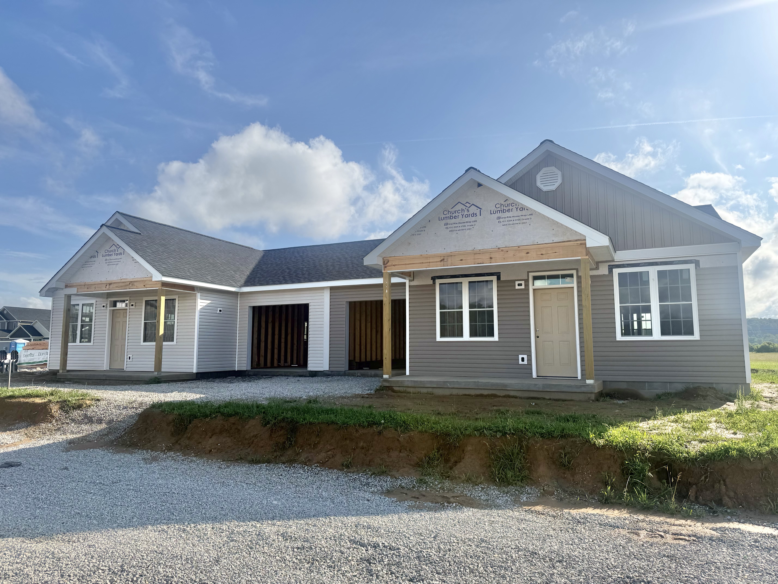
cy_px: 292
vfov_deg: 56.8
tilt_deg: +7.4
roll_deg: +0.8
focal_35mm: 24
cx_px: 389
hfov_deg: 71.6
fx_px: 539
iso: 100
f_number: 1.78
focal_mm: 6.76
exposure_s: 1/6711
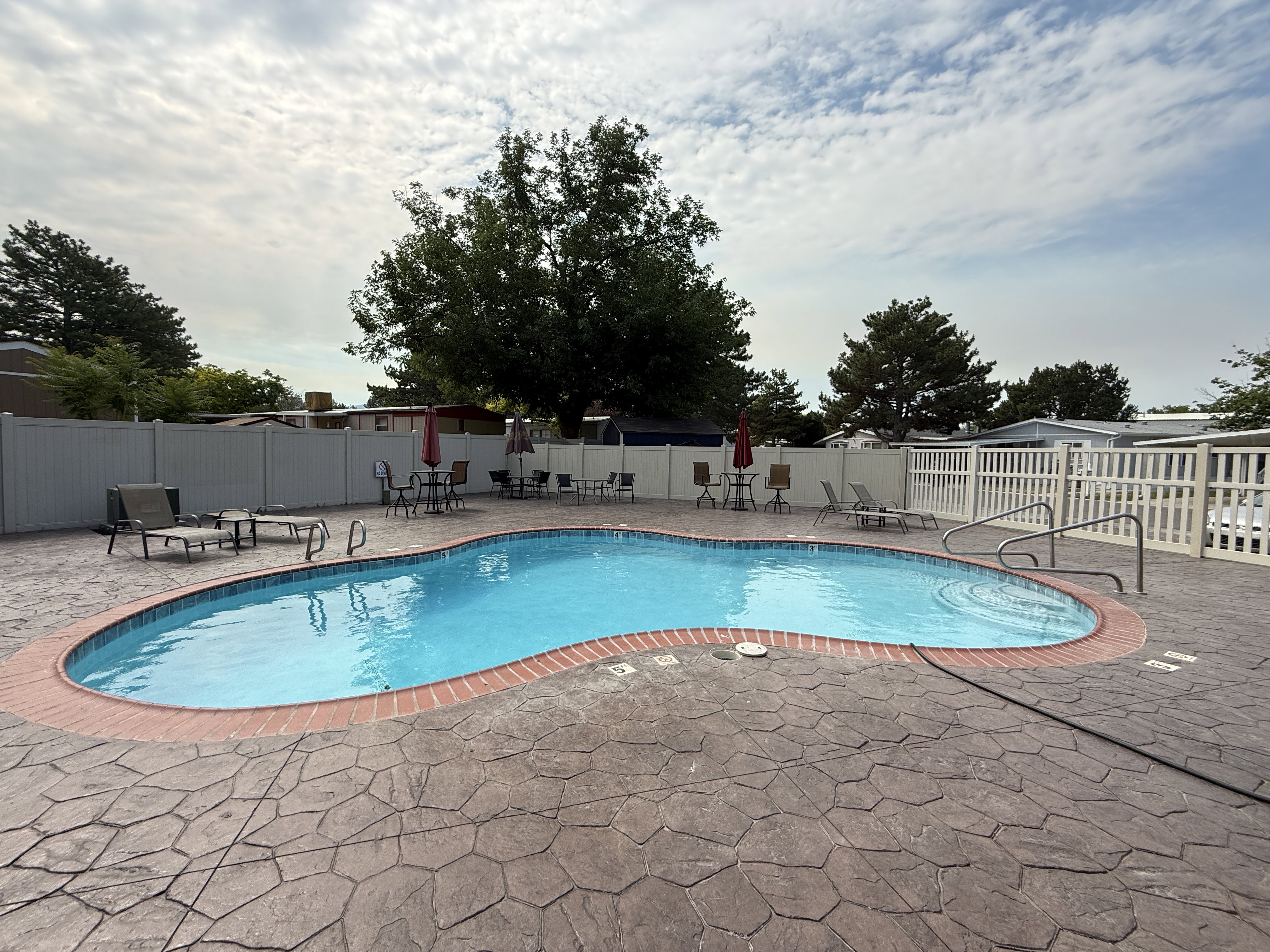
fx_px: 514
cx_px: 635
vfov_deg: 85.7
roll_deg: -1.1
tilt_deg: -3.5
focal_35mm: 14
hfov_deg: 102.1
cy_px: 476
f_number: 2.2
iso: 50
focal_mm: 2.22
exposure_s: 1/1339
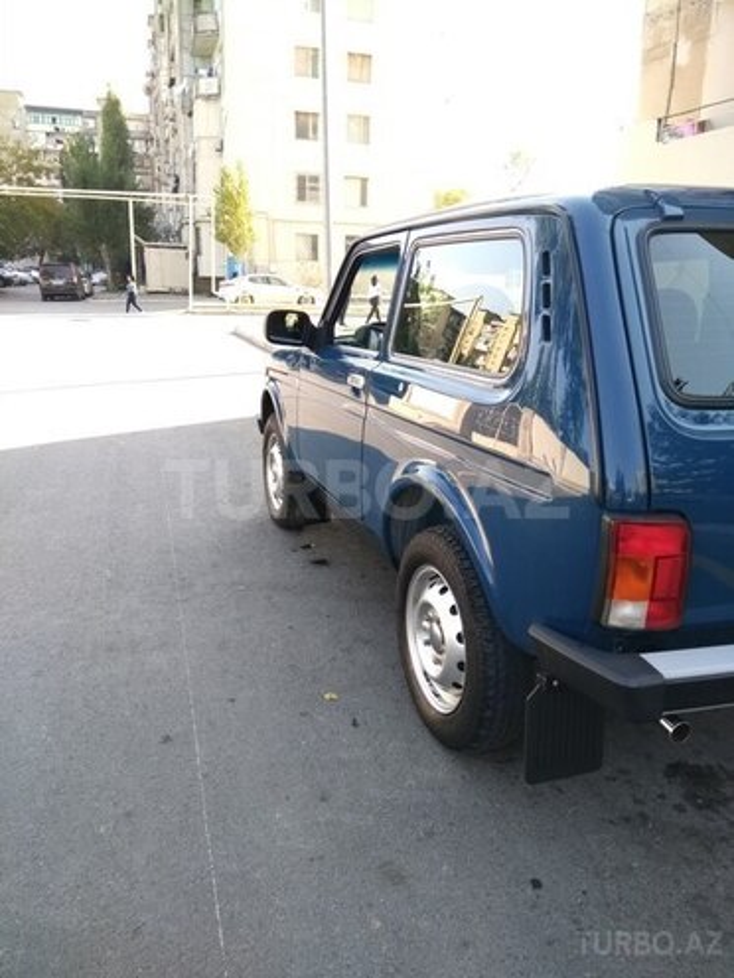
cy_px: 489
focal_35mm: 21
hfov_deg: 63.4
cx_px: 367
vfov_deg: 79.0
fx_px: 594
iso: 100
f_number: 2
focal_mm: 3.57
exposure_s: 1/129
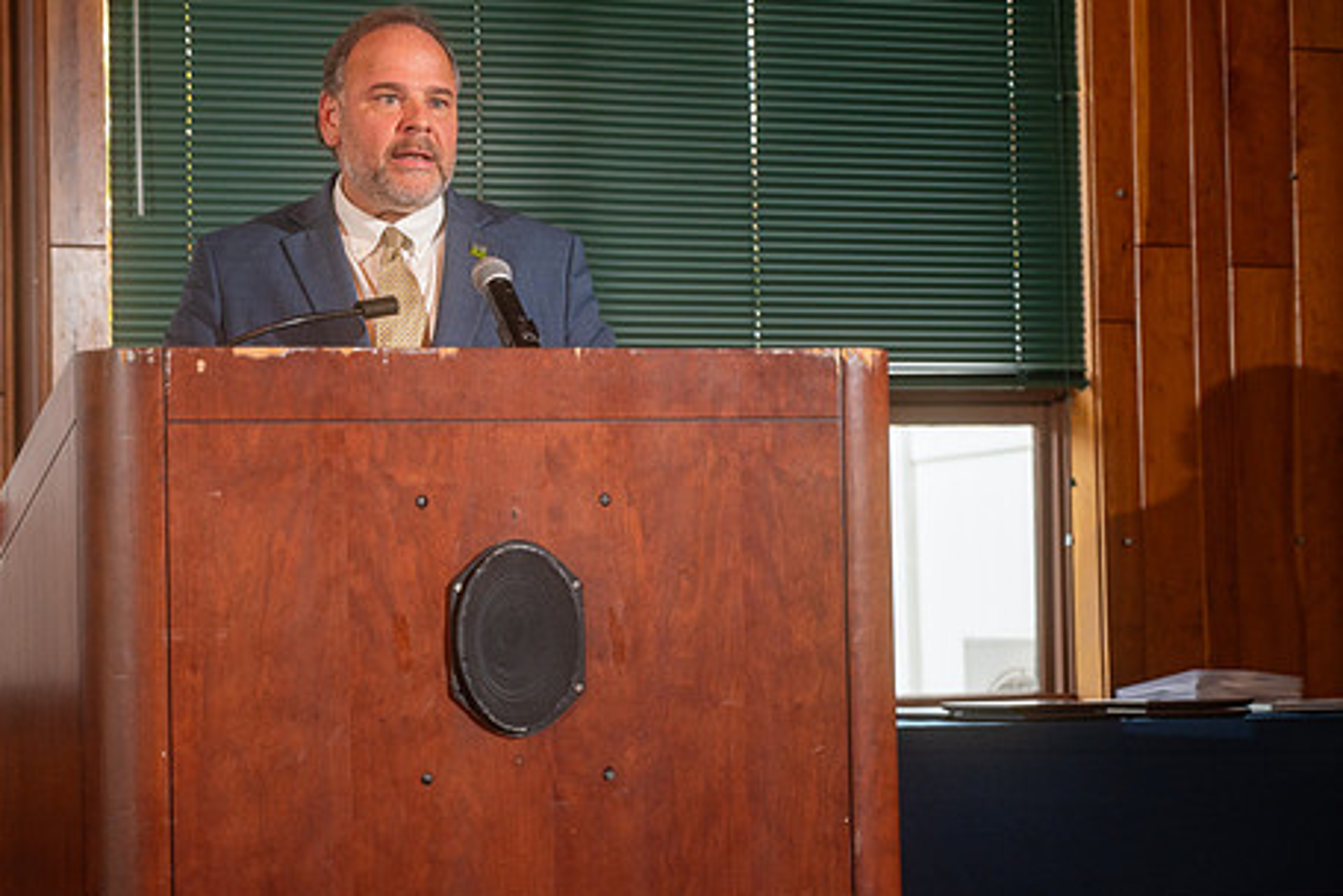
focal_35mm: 89
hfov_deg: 22.8
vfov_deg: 15.4
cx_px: 492
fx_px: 3320
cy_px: 419
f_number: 4
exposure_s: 1/200
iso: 1000
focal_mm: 70
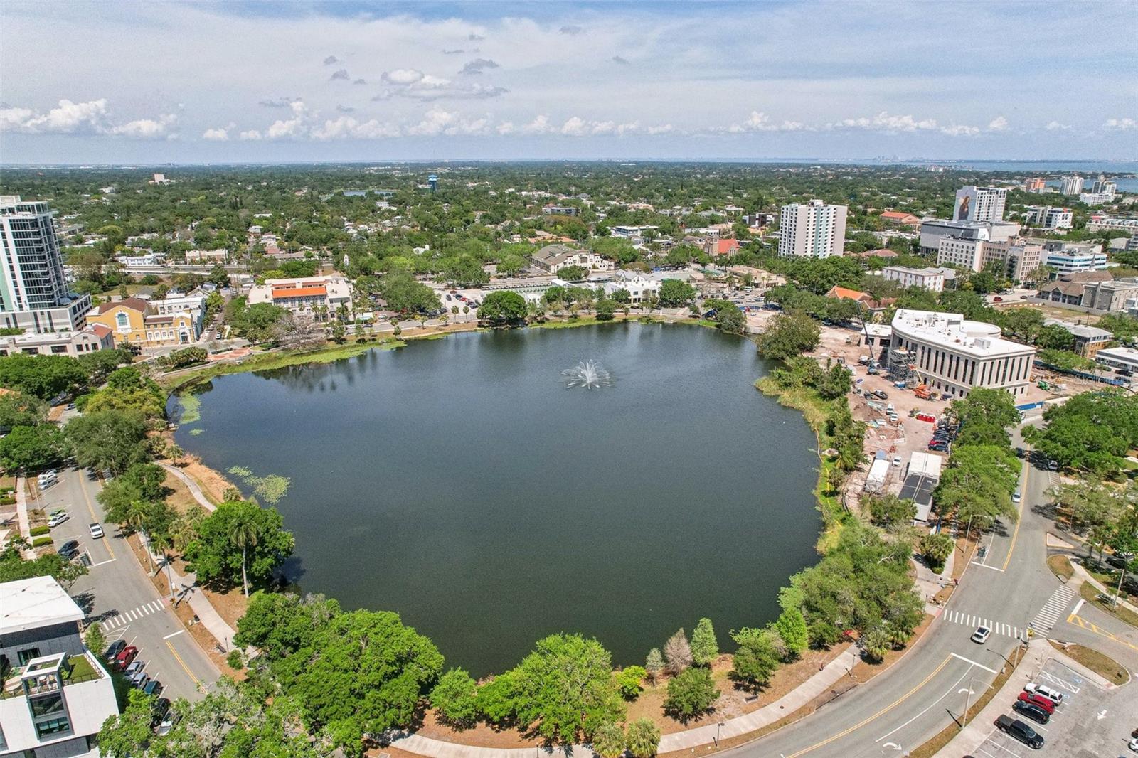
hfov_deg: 78.6
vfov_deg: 57.2
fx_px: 695
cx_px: 569
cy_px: 379
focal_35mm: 22
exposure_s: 1/4000
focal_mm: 8.4
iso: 400
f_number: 2.8
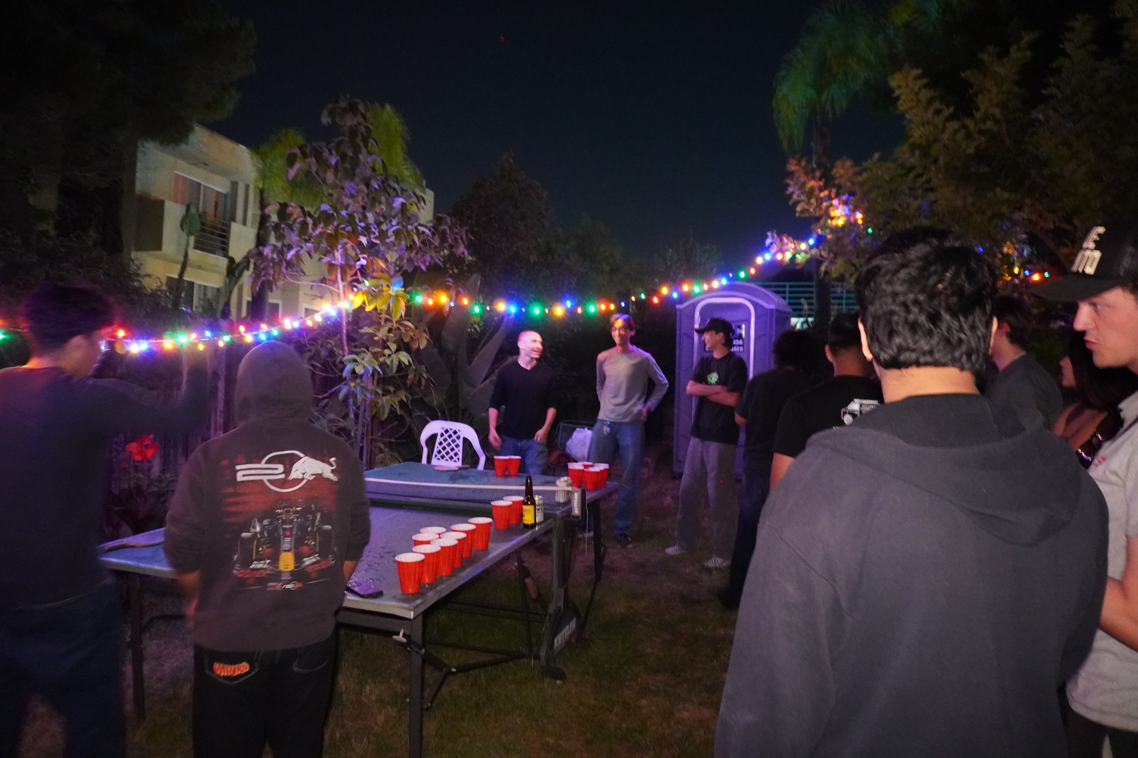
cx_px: 569
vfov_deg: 53.1
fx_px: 759
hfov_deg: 73.7
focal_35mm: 24
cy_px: 379
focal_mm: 16
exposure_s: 1/13
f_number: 3.5
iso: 6400
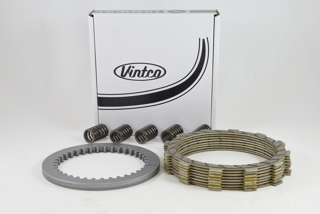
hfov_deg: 47.4
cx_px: 160
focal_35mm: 41
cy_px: 107
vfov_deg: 32.6
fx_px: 364
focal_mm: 15.3
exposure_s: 1/125
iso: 500
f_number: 4.2
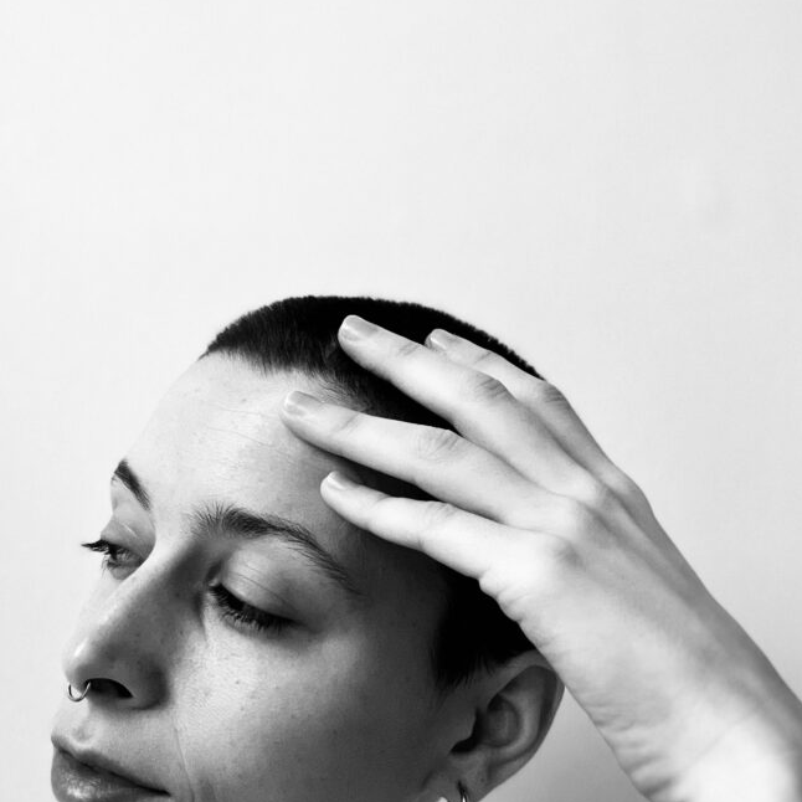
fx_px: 1101
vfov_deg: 39.3
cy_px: 570
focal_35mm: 42
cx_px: 358
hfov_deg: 40.0
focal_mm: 2.71
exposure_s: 1/40
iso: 400
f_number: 2.2
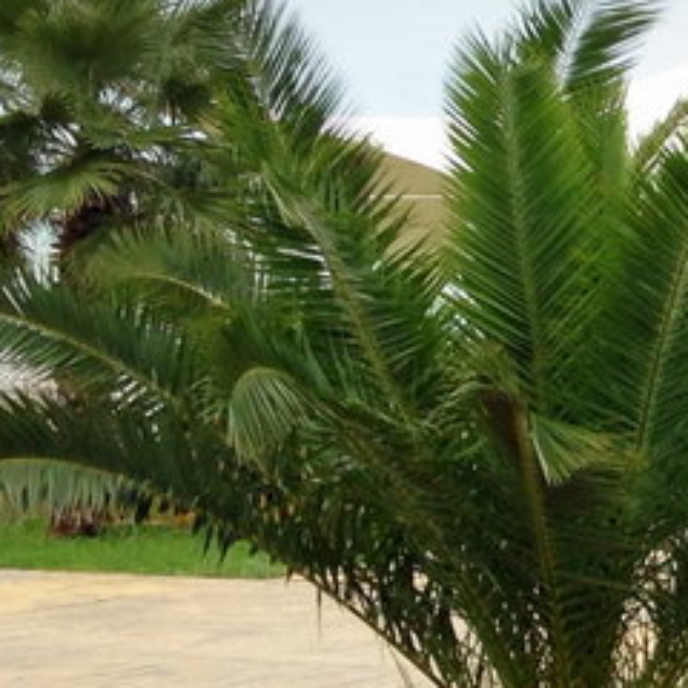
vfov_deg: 12.0
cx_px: 1244
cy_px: 245
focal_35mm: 146
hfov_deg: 11.1
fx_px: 3283
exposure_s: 1/2088
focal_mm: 4.12
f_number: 2.4
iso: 50
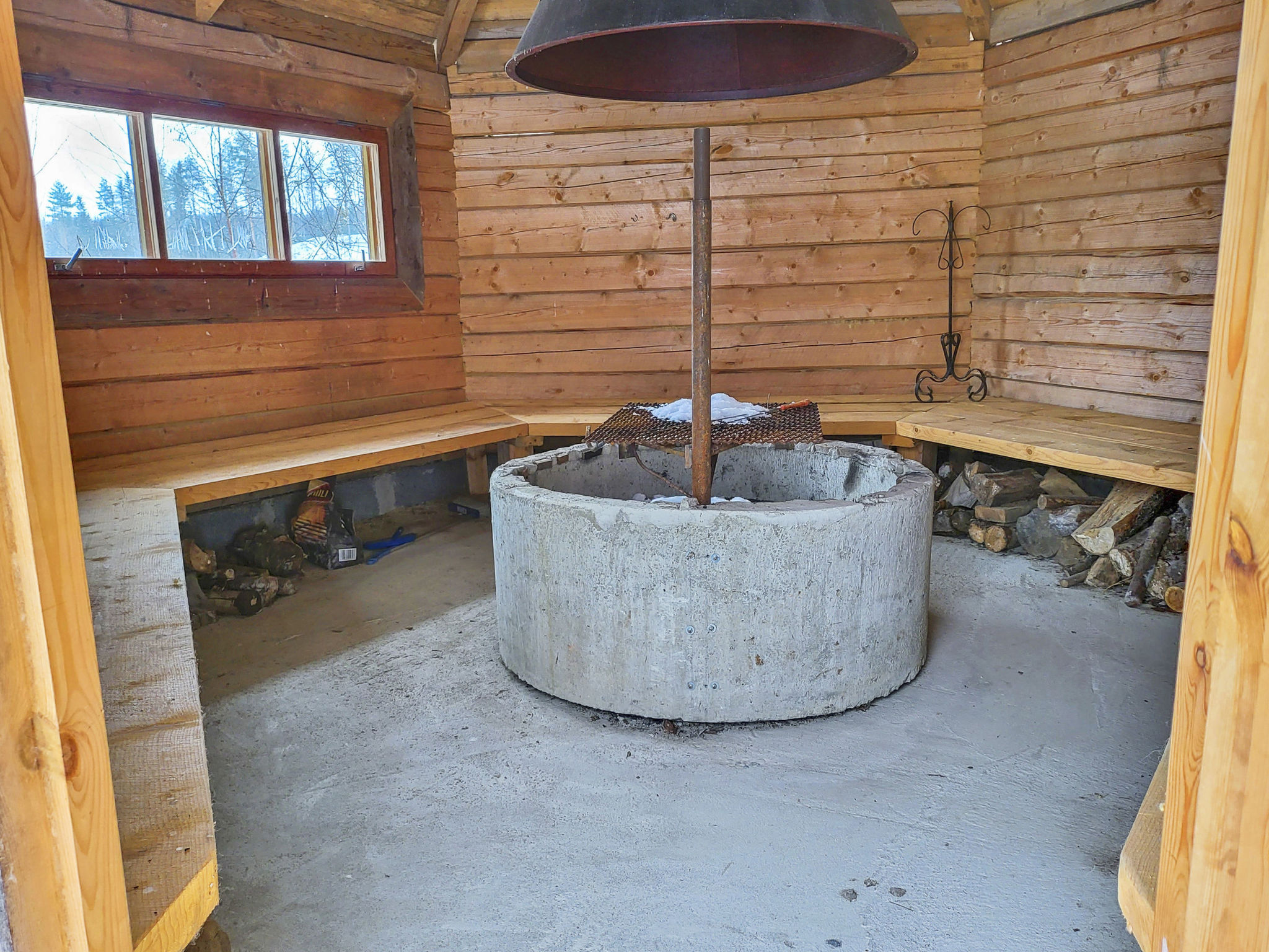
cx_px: 634
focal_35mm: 24
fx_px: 880
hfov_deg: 71.6
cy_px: 476
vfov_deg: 56.8
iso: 200
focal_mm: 5
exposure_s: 1/100
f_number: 1.8
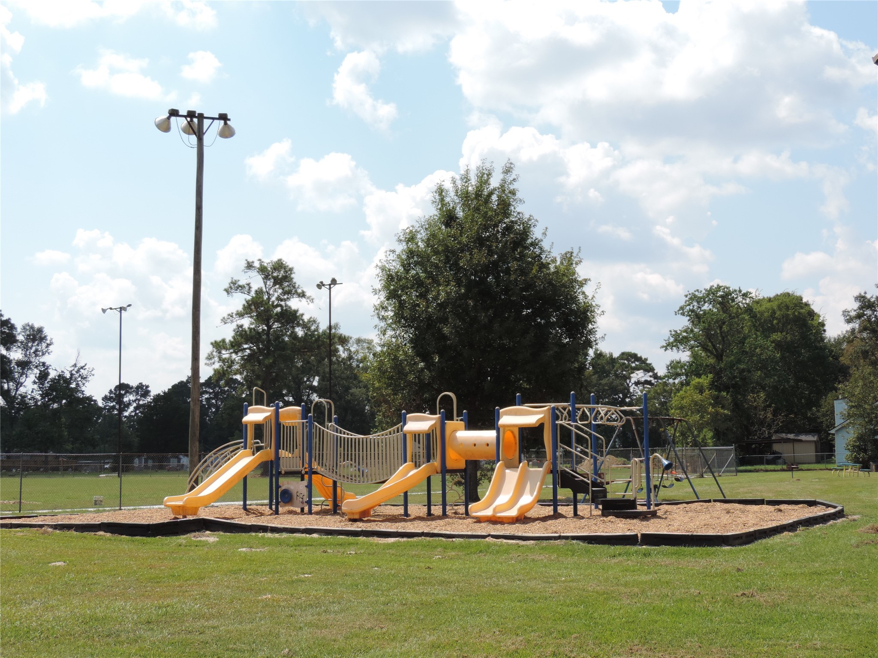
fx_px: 1192
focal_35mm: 47
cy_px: 329
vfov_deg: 30.9
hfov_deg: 40.4
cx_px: 439
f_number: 3.5
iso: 80
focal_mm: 8.3
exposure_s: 1/800
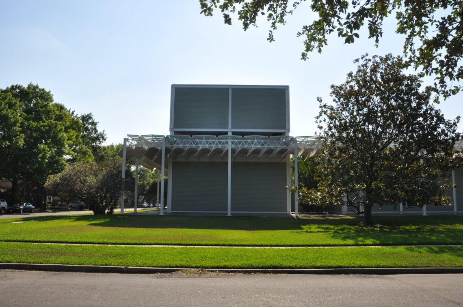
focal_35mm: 27
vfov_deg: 47.8
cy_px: 154
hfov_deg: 67.4
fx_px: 347
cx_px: 232
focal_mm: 18
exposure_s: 1/200
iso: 200
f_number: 14
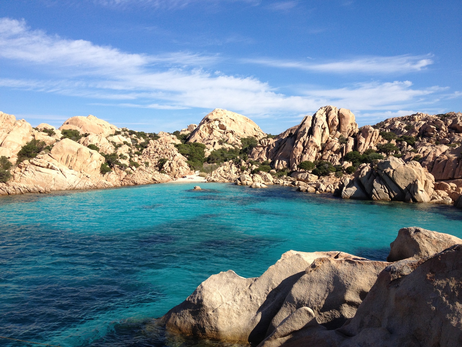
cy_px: 174
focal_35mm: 35
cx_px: 231
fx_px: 467
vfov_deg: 40.7
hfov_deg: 52.6
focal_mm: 4.28
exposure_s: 1/1842
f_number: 2.4
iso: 64
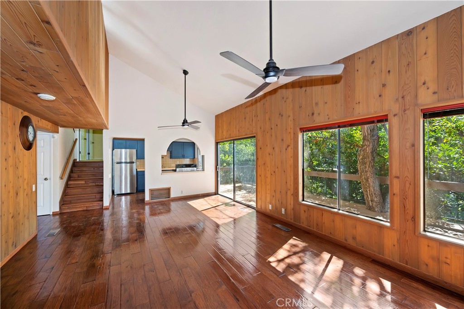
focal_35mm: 14
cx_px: 232
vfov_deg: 81.1
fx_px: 180
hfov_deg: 104.3
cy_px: 154
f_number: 8
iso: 140
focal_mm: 14
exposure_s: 1/20
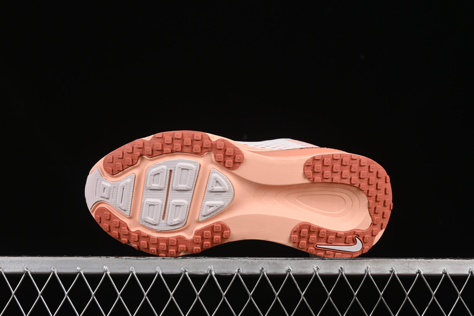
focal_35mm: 75
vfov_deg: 18.2
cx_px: 237
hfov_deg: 27.0
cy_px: 158
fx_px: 987
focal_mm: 50
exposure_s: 1/80
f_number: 8
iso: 160
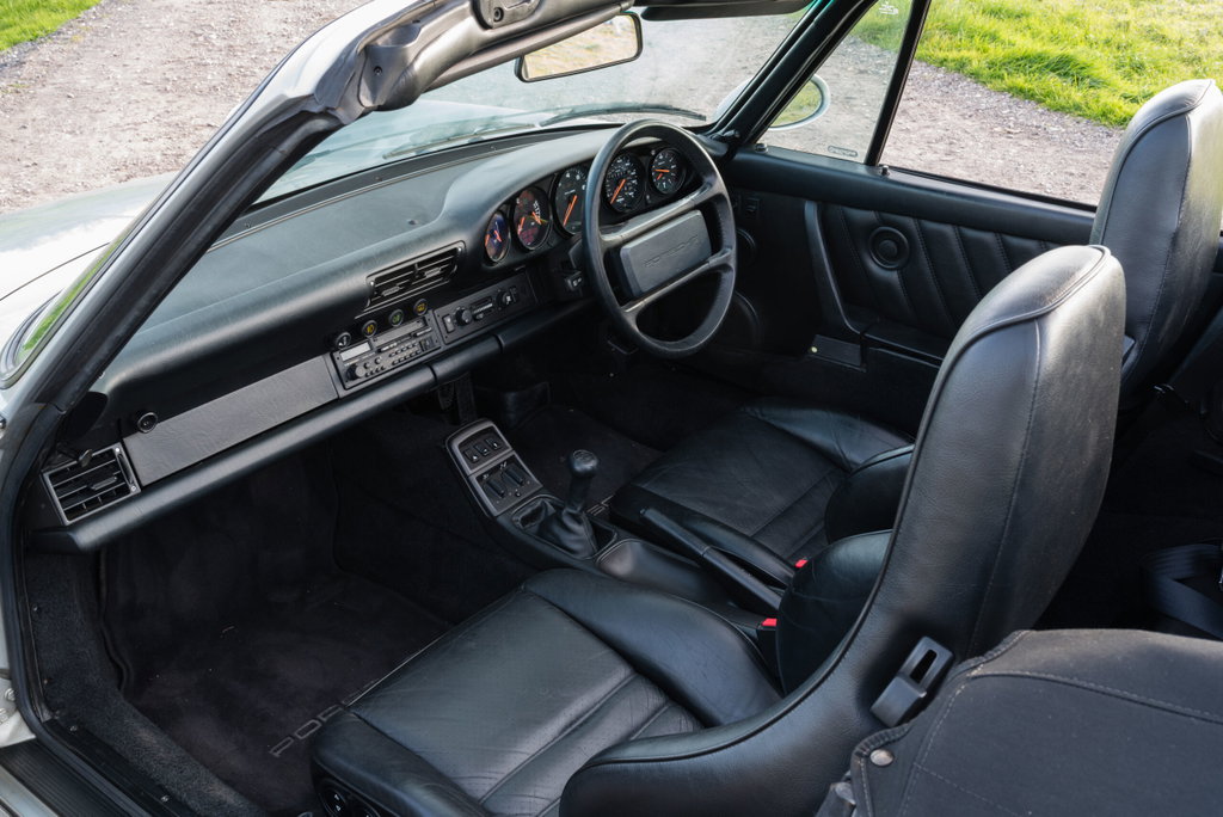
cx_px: 612
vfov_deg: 37.9
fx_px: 1190
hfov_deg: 54.4
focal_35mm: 35
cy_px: 408
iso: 100
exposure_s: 1/1.25
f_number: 14
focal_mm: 35
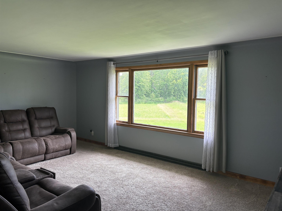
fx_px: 212
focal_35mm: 26
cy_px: 106
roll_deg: -1.0
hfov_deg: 67.3
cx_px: 141
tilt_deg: -3.4
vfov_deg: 53.1
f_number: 1.6
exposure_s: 1/207
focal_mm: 5.96
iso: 50
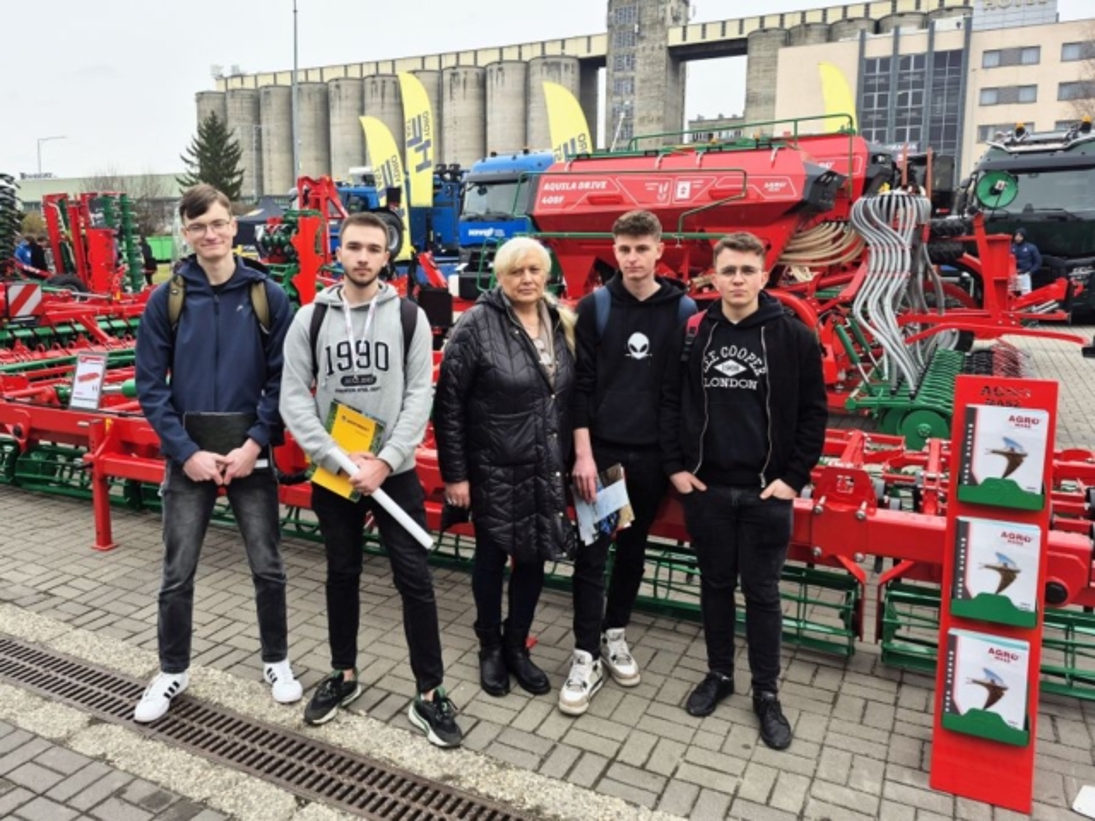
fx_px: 728
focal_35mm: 23
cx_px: 548
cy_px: 410
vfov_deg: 58.9
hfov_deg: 73.9
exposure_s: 1/538
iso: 25
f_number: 1.8
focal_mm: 5.4
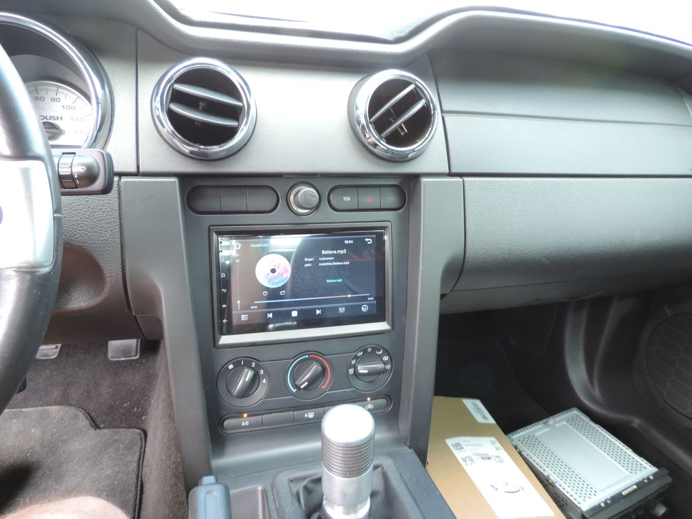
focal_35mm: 24
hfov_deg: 71.6
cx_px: 346
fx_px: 480
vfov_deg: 56.8
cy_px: 260
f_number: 3
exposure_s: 1/30
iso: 200
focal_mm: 4.3
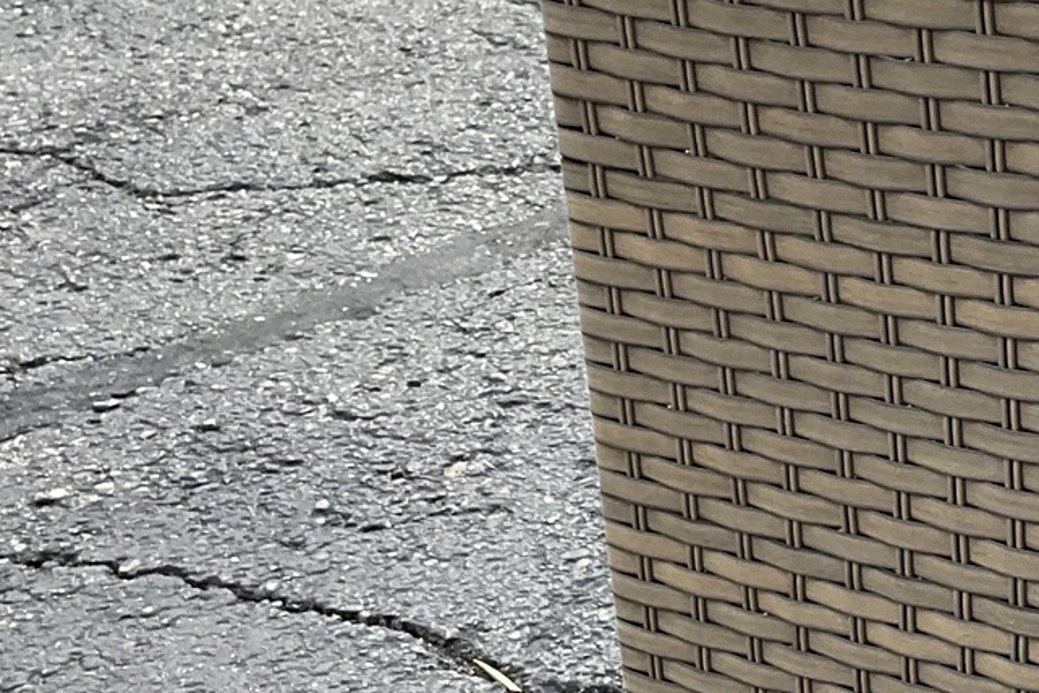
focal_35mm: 94
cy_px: 521
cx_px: 1178
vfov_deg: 14.5
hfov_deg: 20.5
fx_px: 2713
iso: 40
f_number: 1.8
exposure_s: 1/122
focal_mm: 3
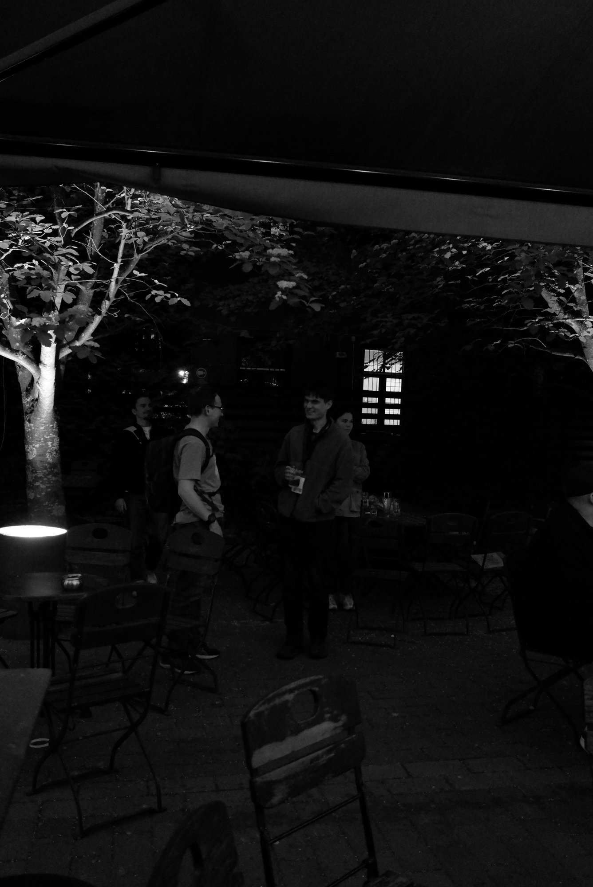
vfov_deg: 58.7
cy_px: 444
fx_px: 790
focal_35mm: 32
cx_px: 296
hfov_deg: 41.2
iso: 6400
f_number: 4.2
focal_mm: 21.5
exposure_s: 1/50
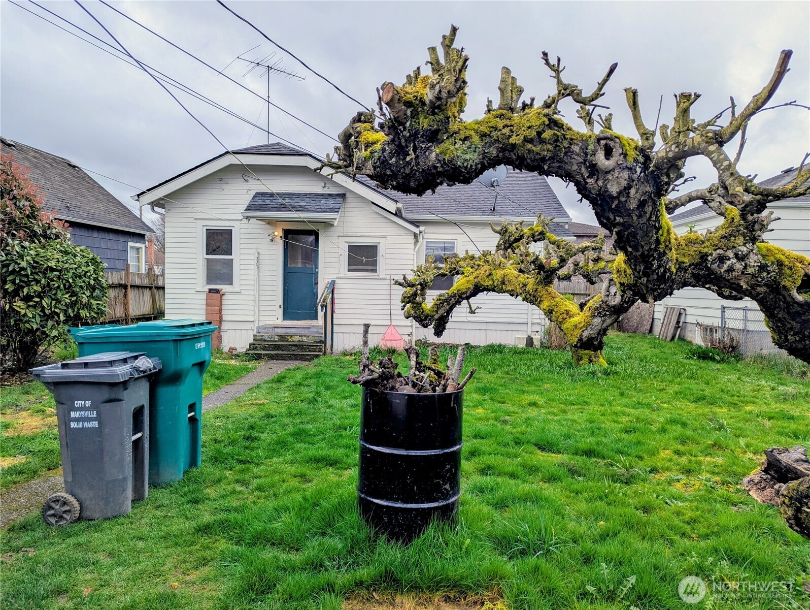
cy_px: 305
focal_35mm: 24
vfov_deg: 56.9
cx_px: 405
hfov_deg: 71.5
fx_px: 562
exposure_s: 1/721
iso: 36
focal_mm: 6.81
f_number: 1.85
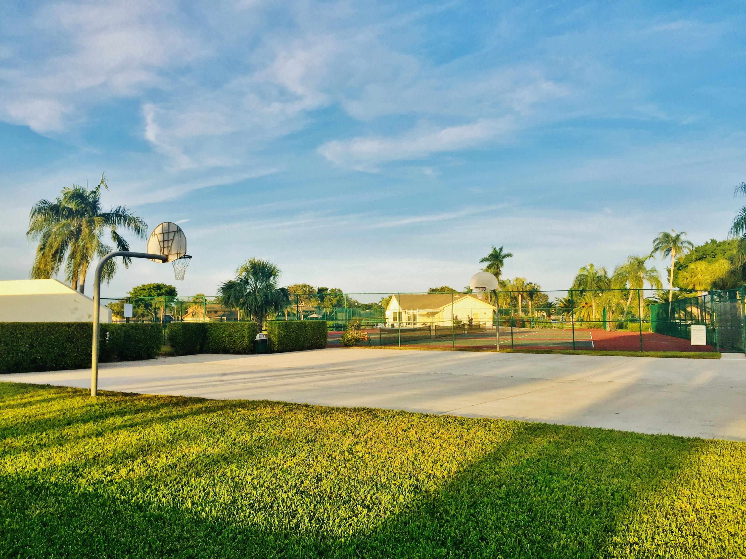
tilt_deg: +3.5
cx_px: 373
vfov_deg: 48.2
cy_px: 280
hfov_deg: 61.7
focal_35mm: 29
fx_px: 625
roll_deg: -0.2
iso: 32
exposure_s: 1/608
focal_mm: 4.15
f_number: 2.2
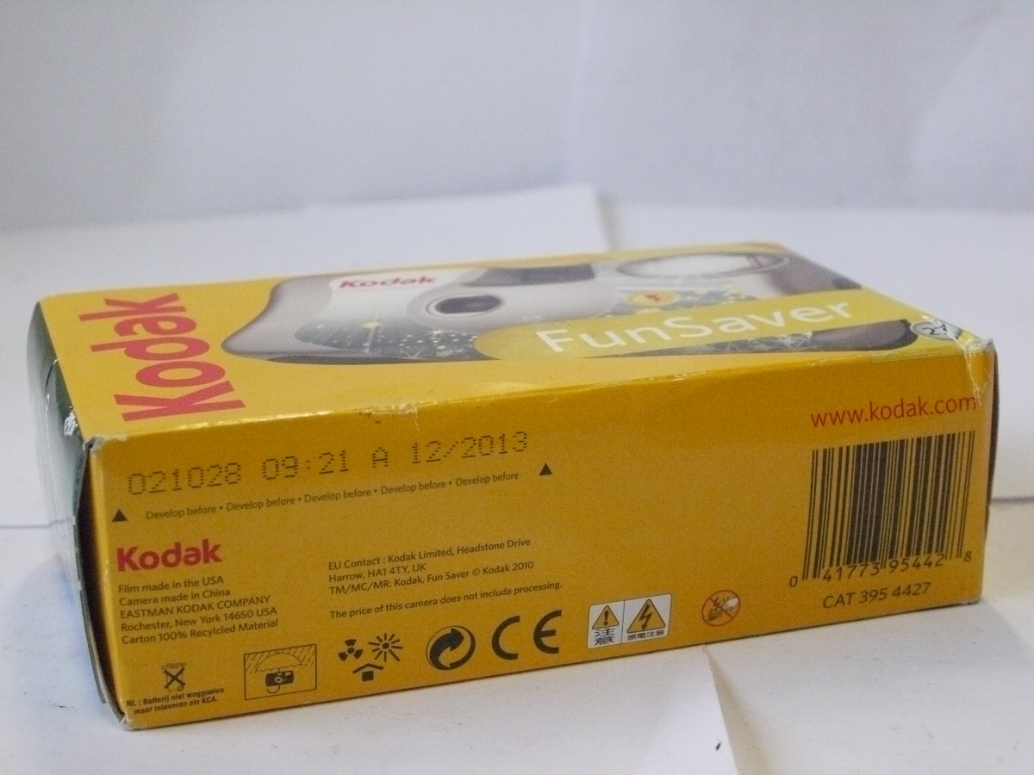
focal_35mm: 60
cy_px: 388
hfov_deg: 32.2
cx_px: 517
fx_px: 1792
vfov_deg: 24.4
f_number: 9
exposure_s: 1/250
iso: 3200
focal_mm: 30
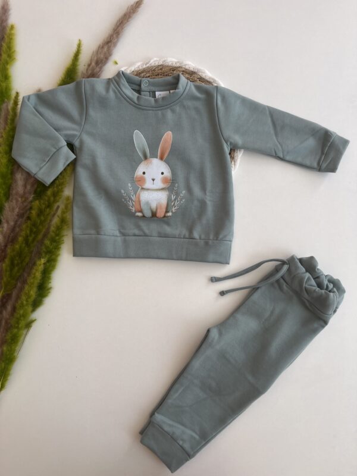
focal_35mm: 26
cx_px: 178
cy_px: 238
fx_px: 358
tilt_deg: -87.3
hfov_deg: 53.1
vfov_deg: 67.3
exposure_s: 1/428
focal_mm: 5.1
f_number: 1.6
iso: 50
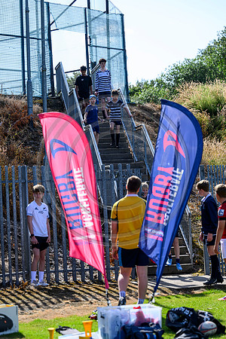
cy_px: 170
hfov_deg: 13.7
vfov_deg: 20.4
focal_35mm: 100
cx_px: 113
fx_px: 942
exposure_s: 1/3200
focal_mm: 100
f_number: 3.5
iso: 500
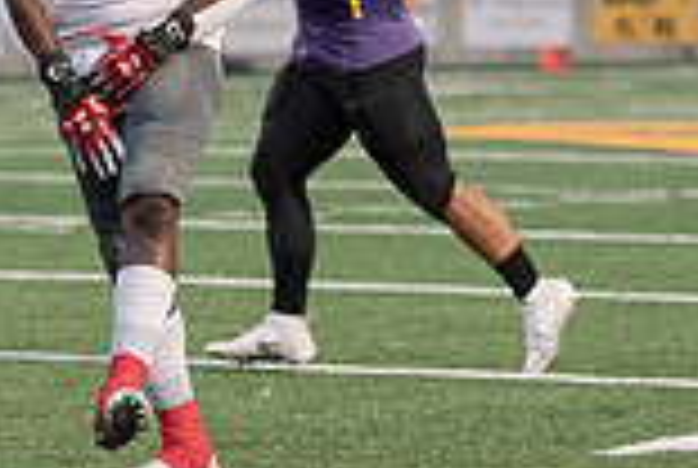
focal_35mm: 456
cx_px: 207
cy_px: -11
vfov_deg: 3.0
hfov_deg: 4.5
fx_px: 8858
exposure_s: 1/800
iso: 2500
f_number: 2.8
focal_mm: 122
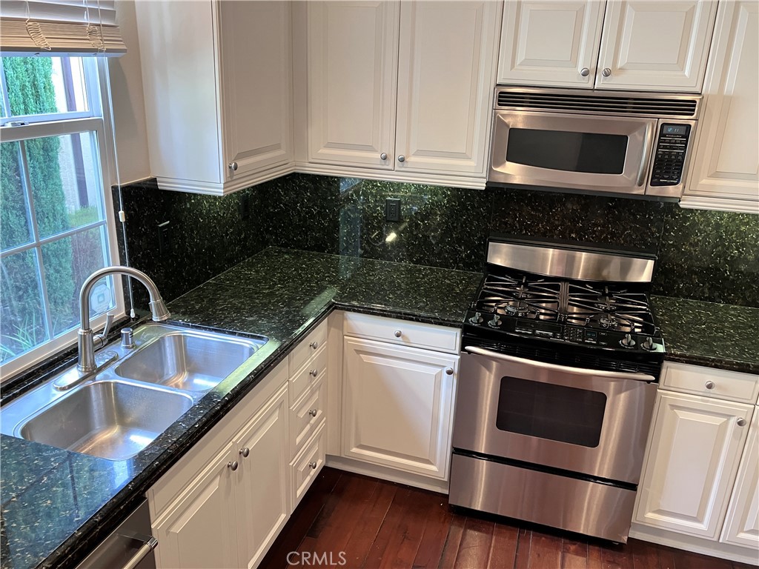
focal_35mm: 28
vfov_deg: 49.7
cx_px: 380
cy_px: 284
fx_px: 614
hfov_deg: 63.4
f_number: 1.8
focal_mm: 3.99
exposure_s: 1/60
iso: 160
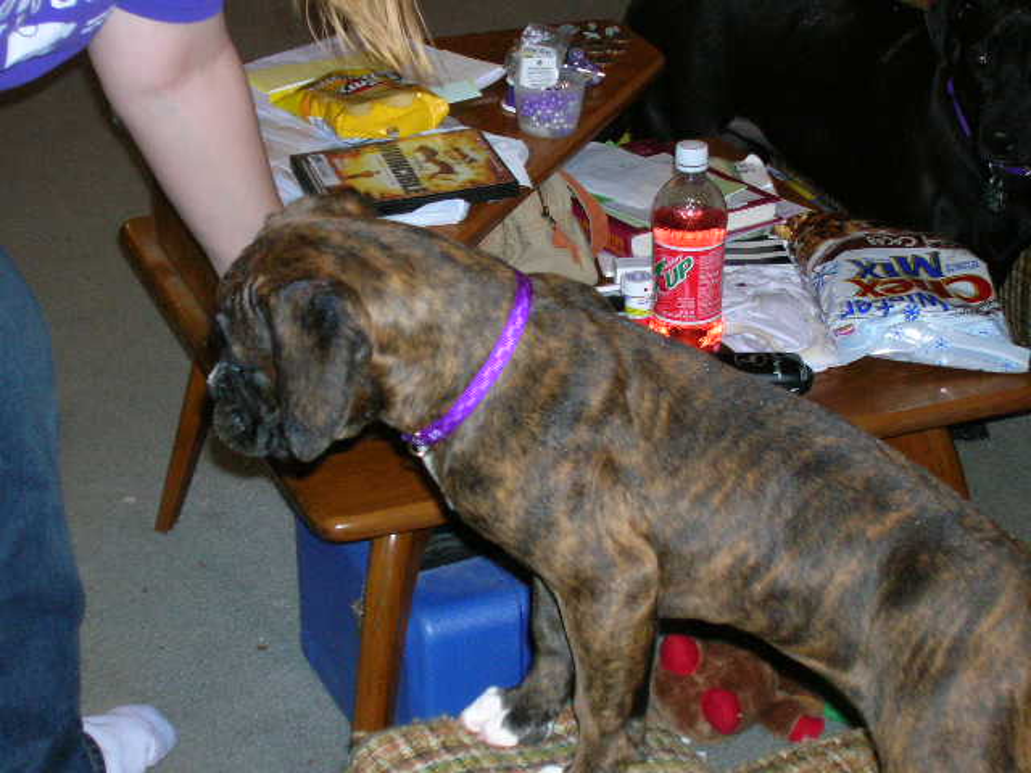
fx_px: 2323
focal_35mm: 78
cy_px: 386
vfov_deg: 18.9
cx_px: 516
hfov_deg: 25.0
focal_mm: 13
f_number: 4.1
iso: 200
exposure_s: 1/60.1
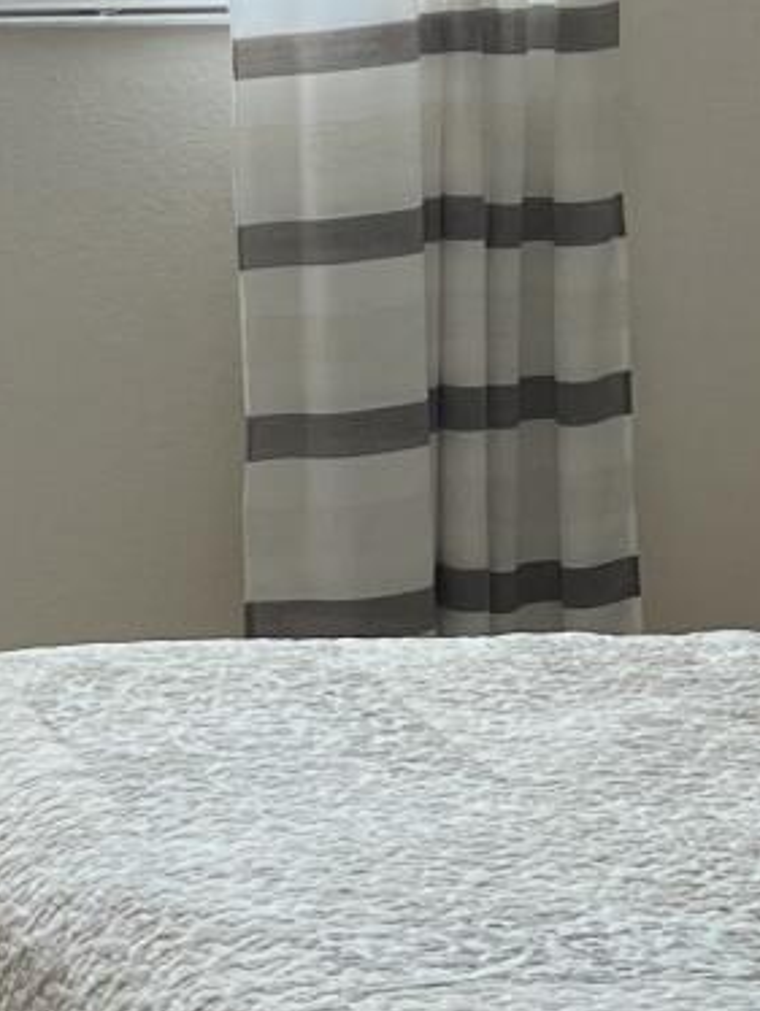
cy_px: 643
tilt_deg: -12.9
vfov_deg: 14.2
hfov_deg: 10.2
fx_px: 4064
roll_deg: +0.1
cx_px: -511
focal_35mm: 139
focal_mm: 5.7
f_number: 1.5
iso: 80
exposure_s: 1/60
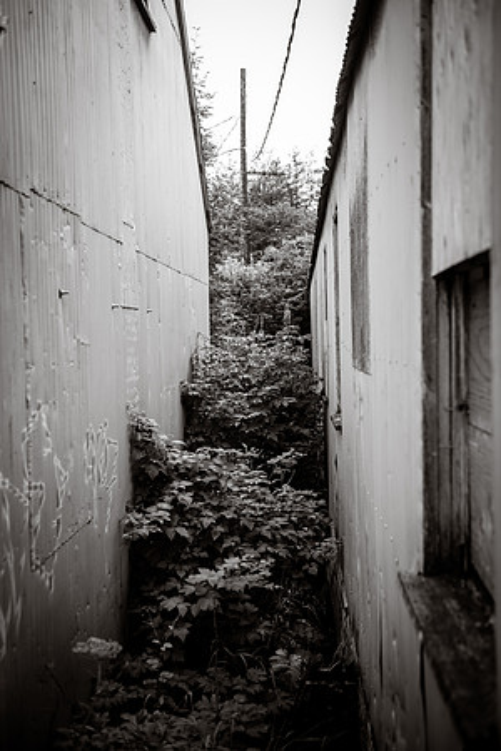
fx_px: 877
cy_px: 376
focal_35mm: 42
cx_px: 250
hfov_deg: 31.9
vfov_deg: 46.4
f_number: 2.8
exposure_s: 1/250
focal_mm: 42
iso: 100
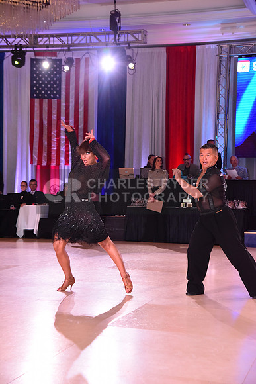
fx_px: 746
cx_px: 128
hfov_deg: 19.5
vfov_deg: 28.8
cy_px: 192
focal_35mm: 70
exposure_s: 1/320
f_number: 6.3
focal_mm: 70
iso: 2500
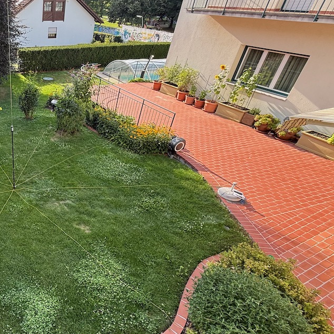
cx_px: 17
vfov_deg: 62.9
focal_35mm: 25
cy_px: 165
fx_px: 273
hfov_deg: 52.8
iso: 64
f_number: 2.2
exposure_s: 1/193
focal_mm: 2.22
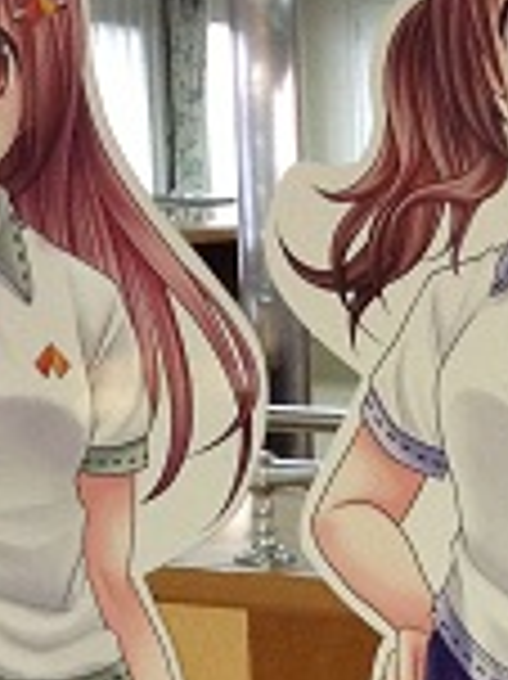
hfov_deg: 12.5
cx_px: 463
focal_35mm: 117
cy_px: 786
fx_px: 2293
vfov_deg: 16.3
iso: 125
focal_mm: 3.3
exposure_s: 1/24
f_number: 2.4
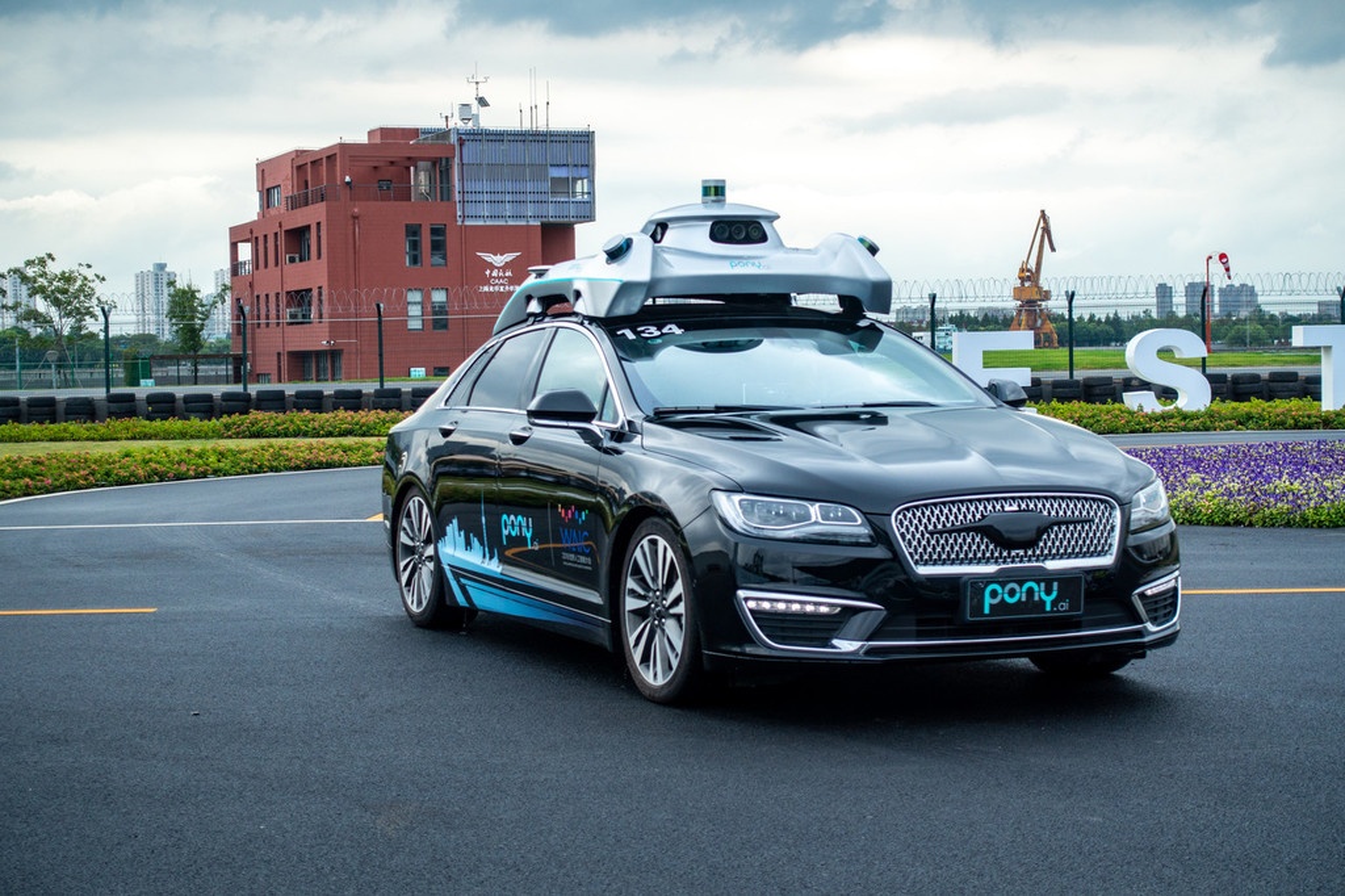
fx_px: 2614
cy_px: 448
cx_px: 672
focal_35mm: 70
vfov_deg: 19.4
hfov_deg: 28.9
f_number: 3.5
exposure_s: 1/500
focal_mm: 25.7
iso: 160
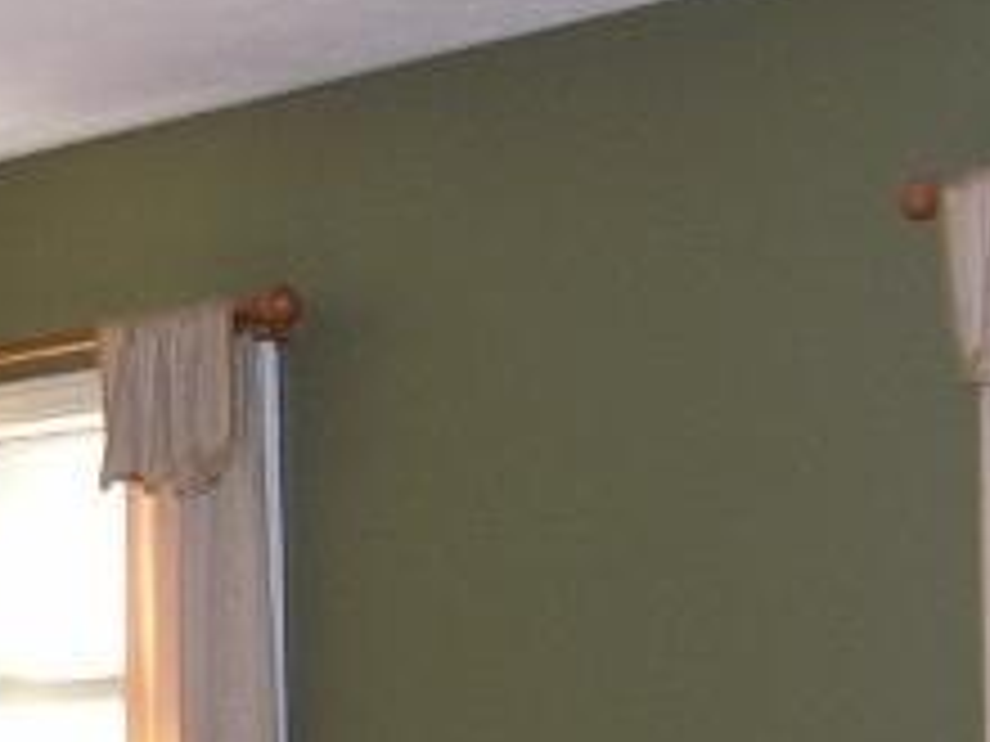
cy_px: 1192
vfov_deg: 8.8
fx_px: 4662
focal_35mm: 163
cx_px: 0
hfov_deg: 12.0
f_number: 2.8
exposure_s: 1/30
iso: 100
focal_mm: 8.9
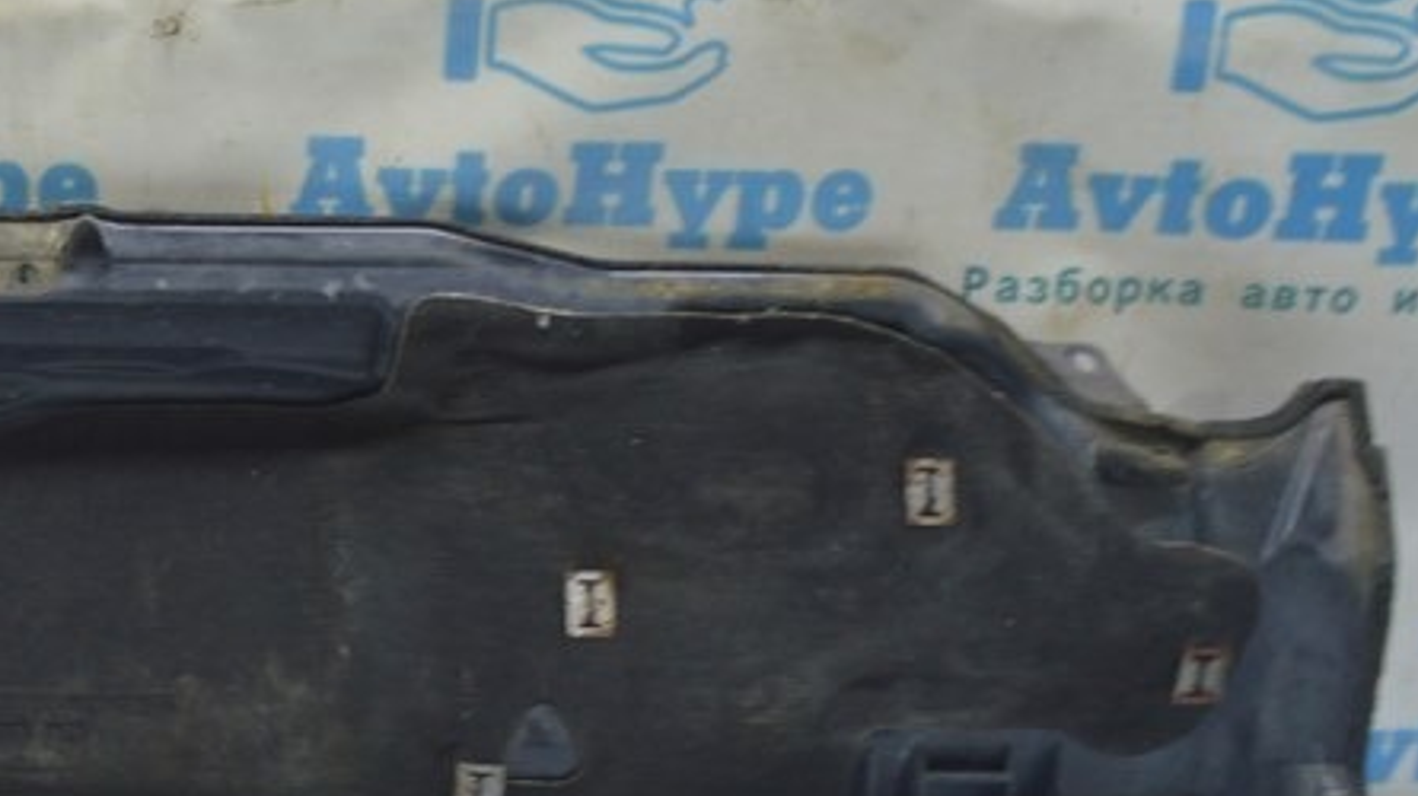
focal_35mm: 65
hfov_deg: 30.0
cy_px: 336
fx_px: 2443
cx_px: -29
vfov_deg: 18.5
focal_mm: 18
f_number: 5.6
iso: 400
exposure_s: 1/20
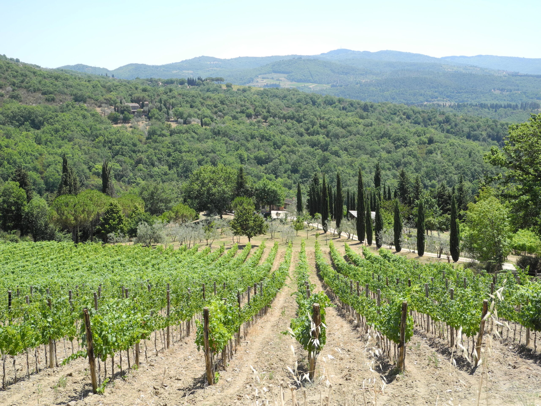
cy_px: 203
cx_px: 270
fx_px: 781
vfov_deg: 29.1
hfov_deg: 38.2
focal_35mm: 50
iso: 100
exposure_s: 1/570
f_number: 3.5
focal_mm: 10.7
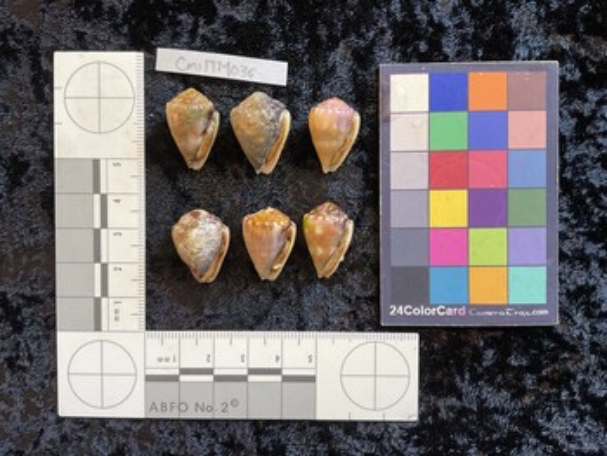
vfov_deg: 48.3
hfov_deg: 61.6
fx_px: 509
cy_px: 228
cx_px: 304
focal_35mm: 29
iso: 40
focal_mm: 3
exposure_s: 1/50
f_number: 1.8
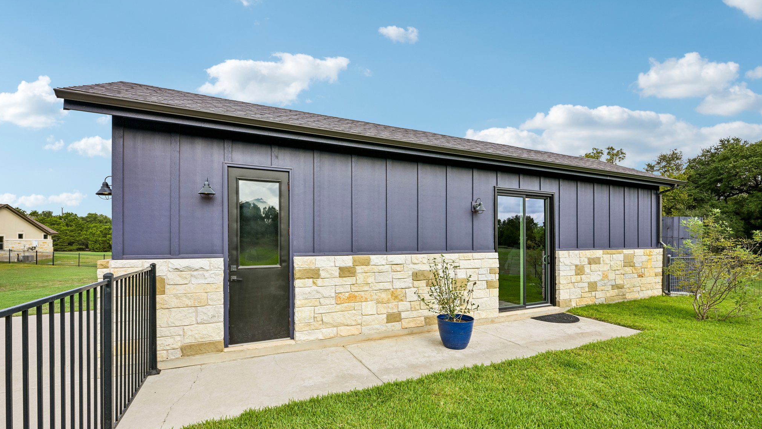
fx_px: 323
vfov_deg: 66.8
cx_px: 374
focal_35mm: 16
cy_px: 243
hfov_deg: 99.4
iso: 100
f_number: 8
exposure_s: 1/250
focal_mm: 15
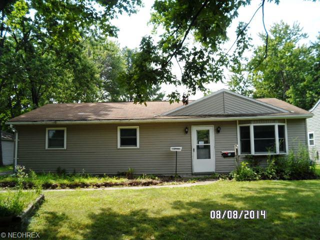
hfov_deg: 60.0
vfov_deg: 46.8
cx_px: 160
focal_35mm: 30
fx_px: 277
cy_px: 120
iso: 100
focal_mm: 5.5
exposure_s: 1/500
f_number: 2.7
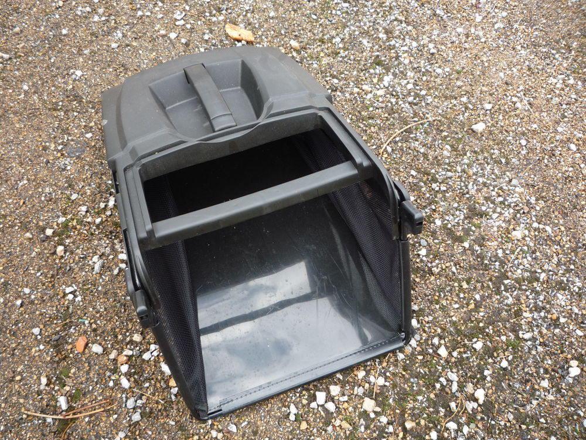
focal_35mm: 30
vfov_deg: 46.8
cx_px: 293
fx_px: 508
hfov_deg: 60.0
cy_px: 220
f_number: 3.5
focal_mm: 5.2
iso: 100
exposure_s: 1/100
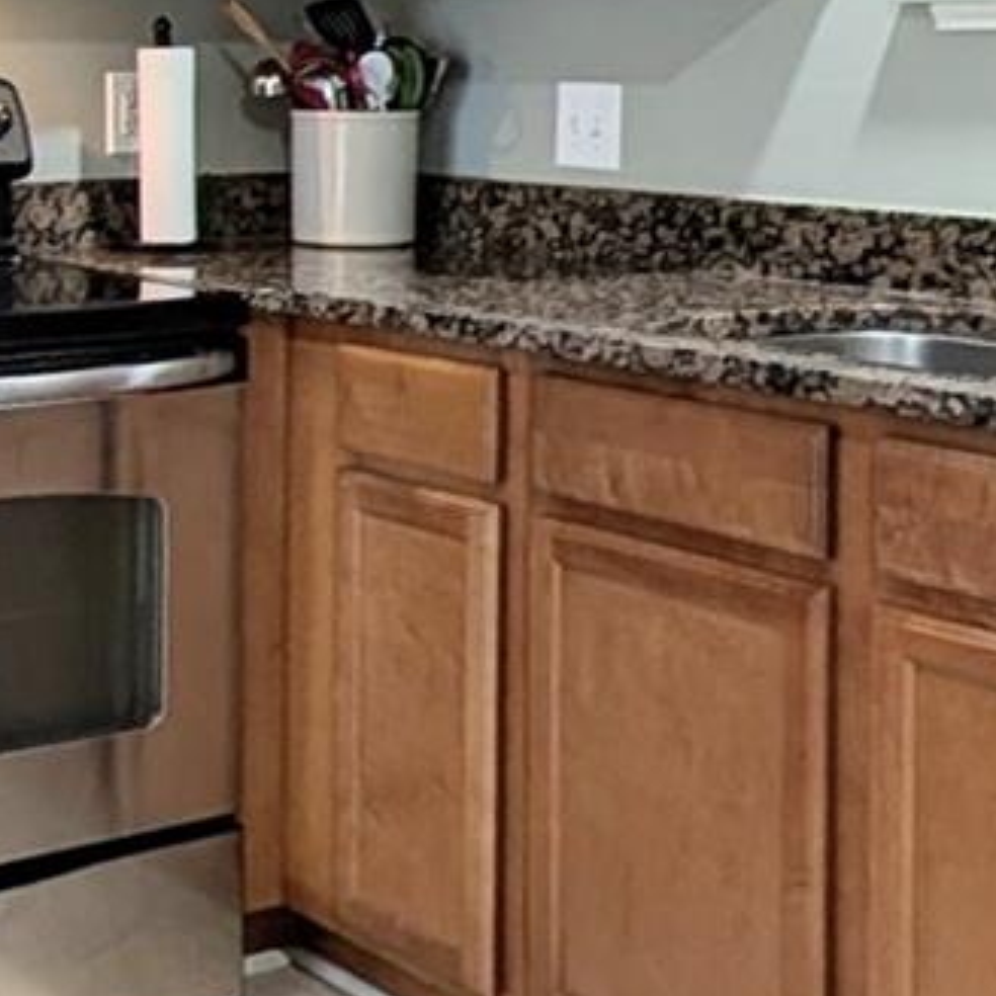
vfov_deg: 25.1
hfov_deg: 25.3
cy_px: 61
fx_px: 2148
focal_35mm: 66
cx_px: 97
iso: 38
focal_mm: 2.23
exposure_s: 1/30
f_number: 1.95
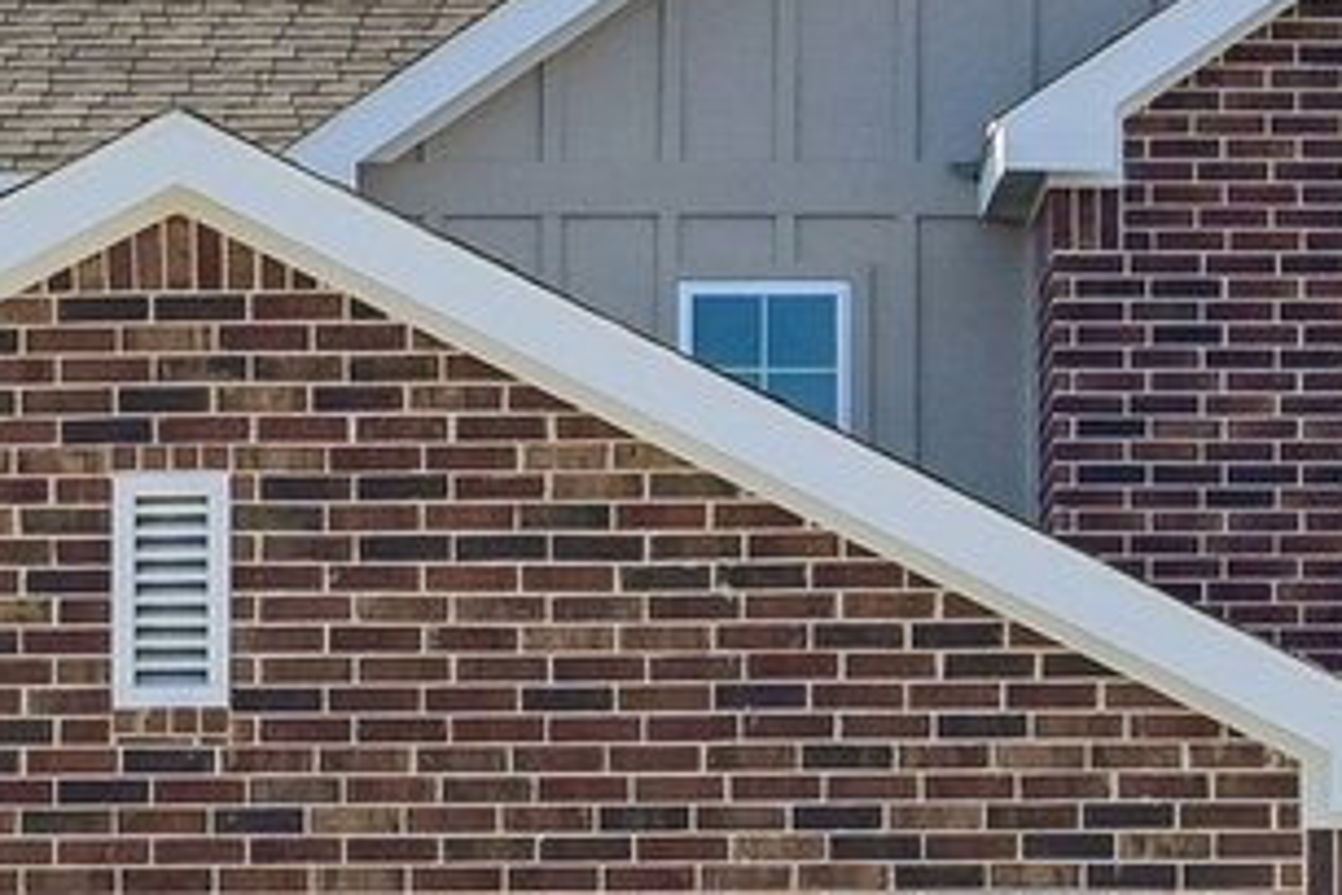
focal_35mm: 201
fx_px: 7492
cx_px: 346
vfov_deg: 6.8
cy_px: 910
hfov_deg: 10.2
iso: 400
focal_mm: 30
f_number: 8
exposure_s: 1/1250
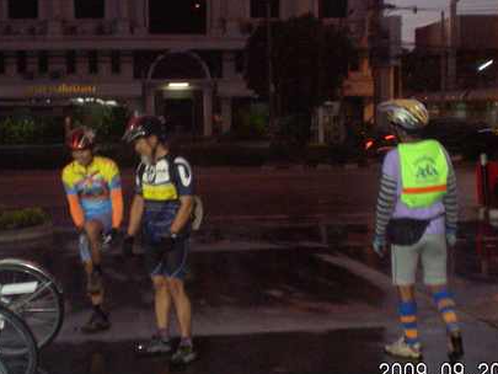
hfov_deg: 31.9
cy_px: 155
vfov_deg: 24.4
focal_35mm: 60
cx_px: 171
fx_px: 863
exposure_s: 1/30
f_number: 3.1
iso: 400
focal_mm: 6.3
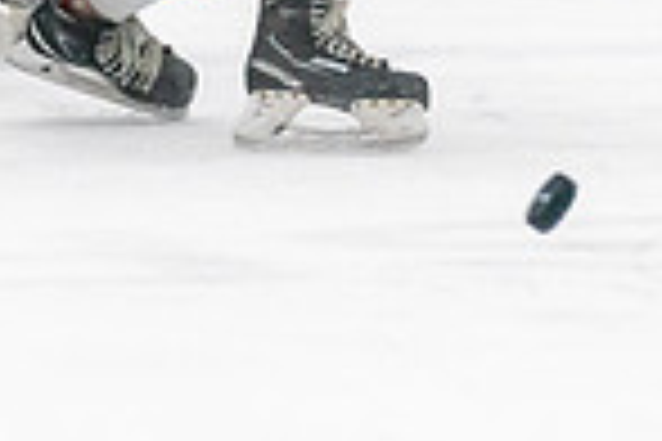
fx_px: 14618
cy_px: -464
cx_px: 210
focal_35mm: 795
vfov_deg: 1.7
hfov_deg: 2.6
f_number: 2.8
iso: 3200
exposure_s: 1/1250
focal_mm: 137
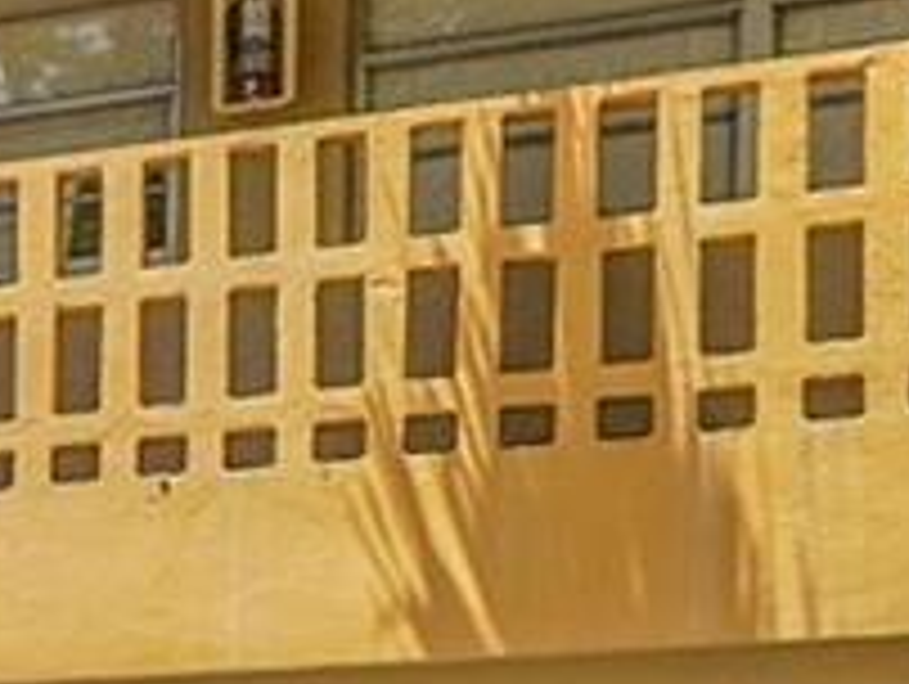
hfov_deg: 8.6
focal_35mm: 137
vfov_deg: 10.4
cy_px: 1084
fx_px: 3602
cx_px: -2520
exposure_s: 1/1600
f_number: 8
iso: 400
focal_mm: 18
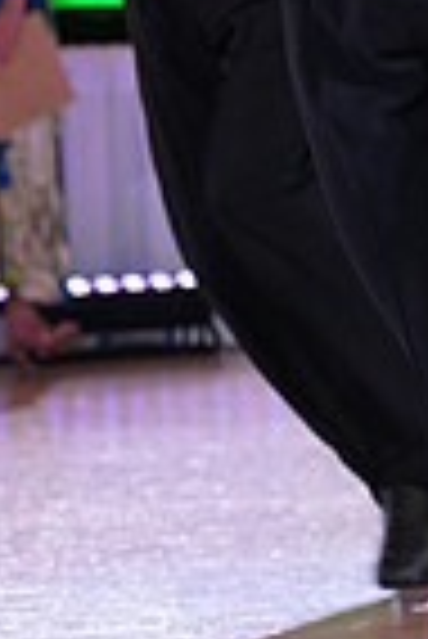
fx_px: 7347
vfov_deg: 5.0
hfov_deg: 3.3
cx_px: 818
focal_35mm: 413
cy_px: -198
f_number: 4.5
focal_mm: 101
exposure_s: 1/250
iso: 2000
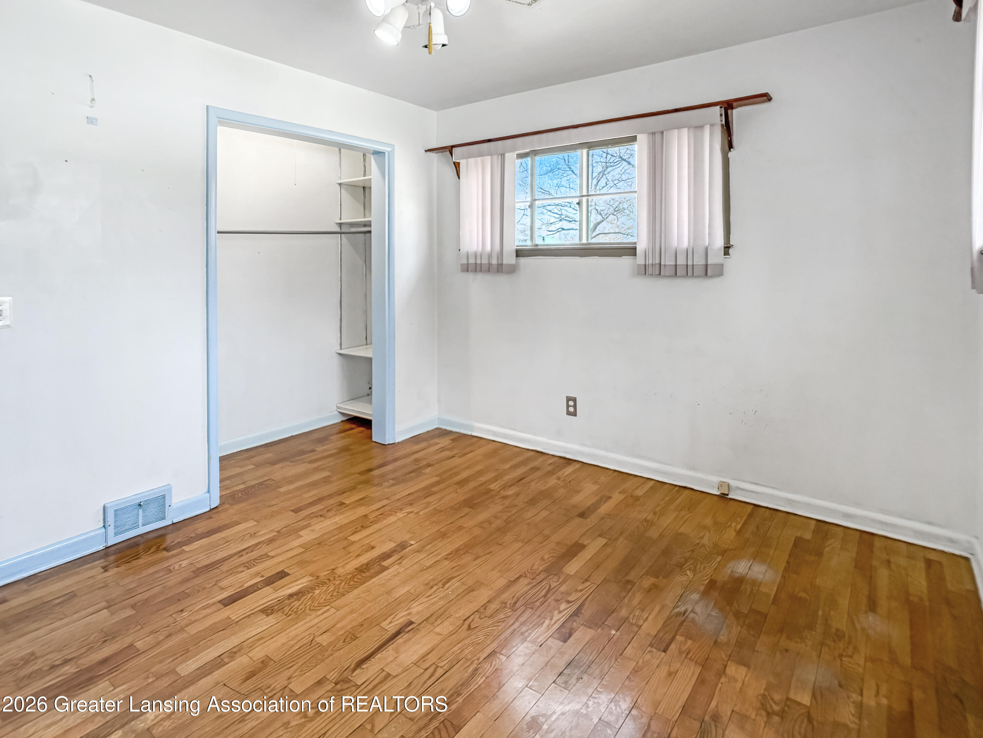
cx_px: 492
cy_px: 369
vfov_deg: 53.1
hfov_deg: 67.3
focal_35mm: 26
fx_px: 738
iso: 125
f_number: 1.6
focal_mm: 5.96
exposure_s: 1/240
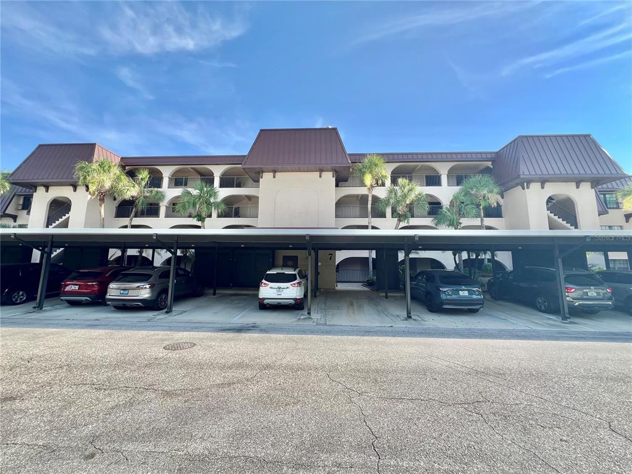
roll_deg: -0.8
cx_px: 316
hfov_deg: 106.2
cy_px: 237
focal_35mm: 13
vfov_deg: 89.9
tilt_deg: +7.4
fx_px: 237
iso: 32
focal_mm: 1.57
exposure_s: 1/386
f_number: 1.8
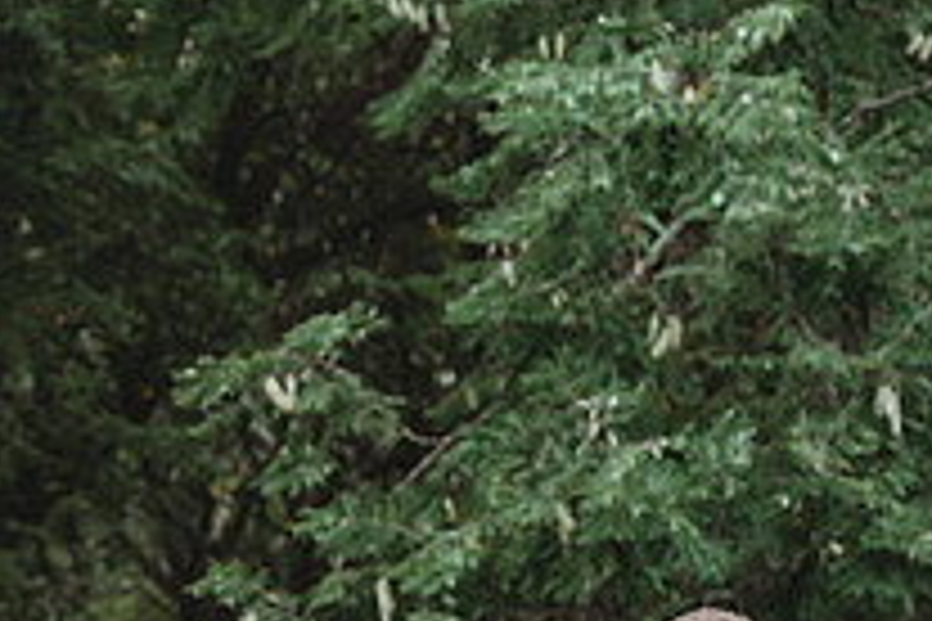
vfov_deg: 5.8
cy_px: 637
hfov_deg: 8.5
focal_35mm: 238
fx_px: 6161
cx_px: -284
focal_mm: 85
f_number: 5
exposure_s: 1/250
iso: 640
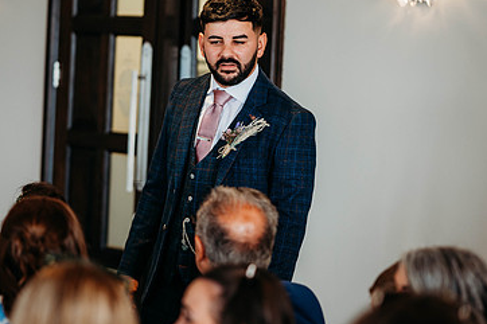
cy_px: 116
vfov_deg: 10.1
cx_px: 238
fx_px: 1839
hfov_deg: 15.1
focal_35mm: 136
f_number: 2
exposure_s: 1/200
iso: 560
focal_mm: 85
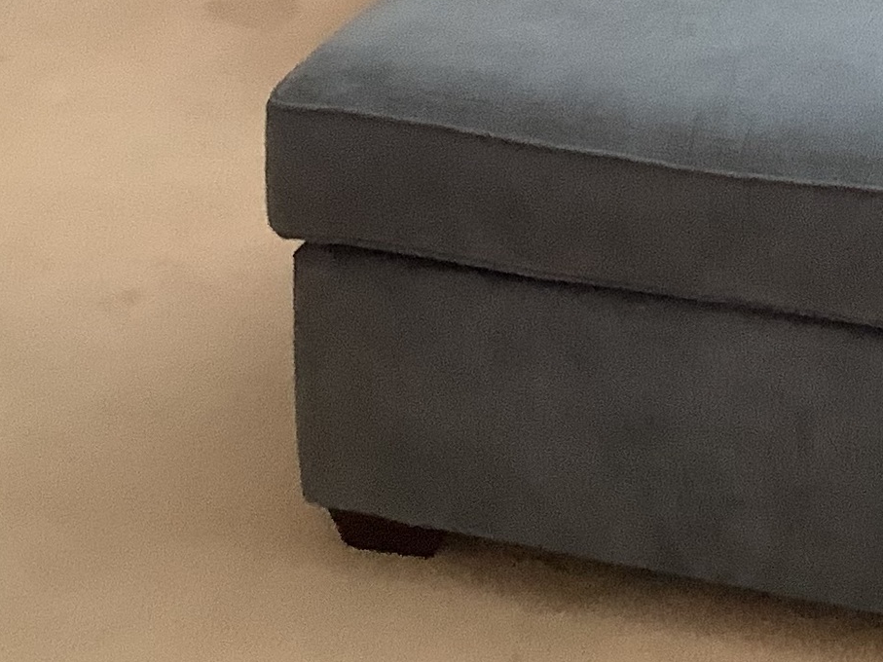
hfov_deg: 18.5
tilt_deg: -12.2
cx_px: 712
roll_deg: +0.6
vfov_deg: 13.1
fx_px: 2678
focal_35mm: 105
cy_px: -416
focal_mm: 3.3
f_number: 2.4
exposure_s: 1/60
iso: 160
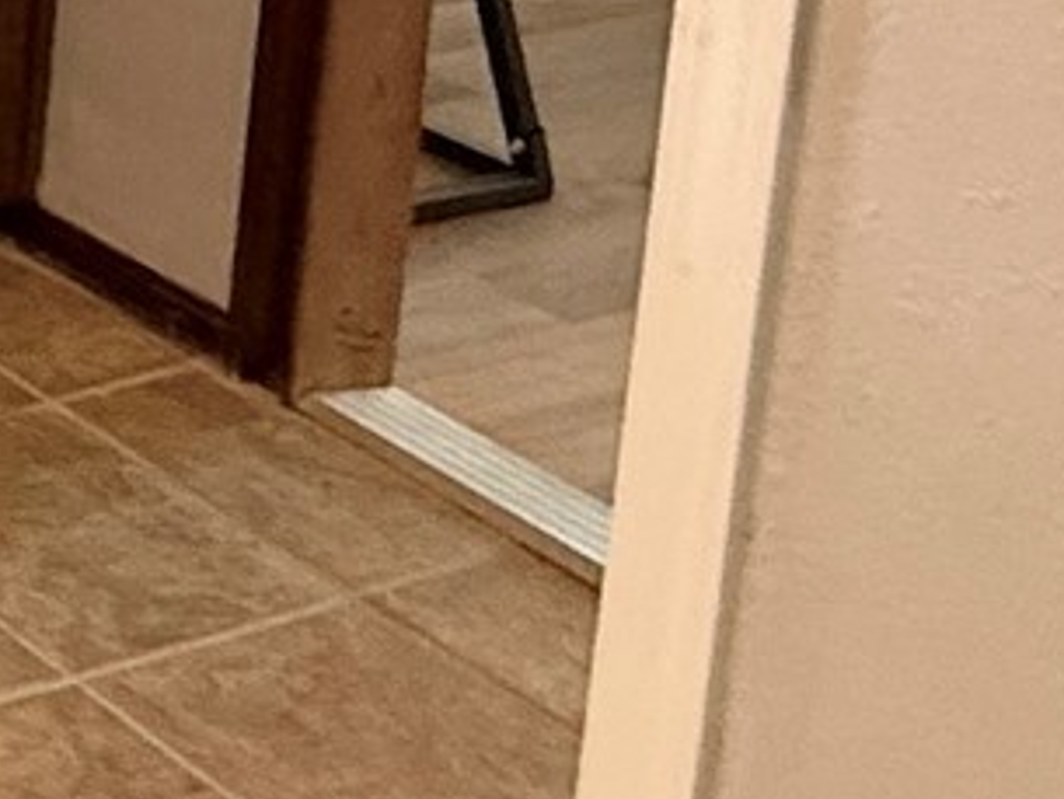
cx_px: -1371
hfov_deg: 15.1
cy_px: -740
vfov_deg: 14.3
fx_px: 2706
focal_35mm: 88
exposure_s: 1/60
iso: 320
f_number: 2.2
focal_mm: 2.22
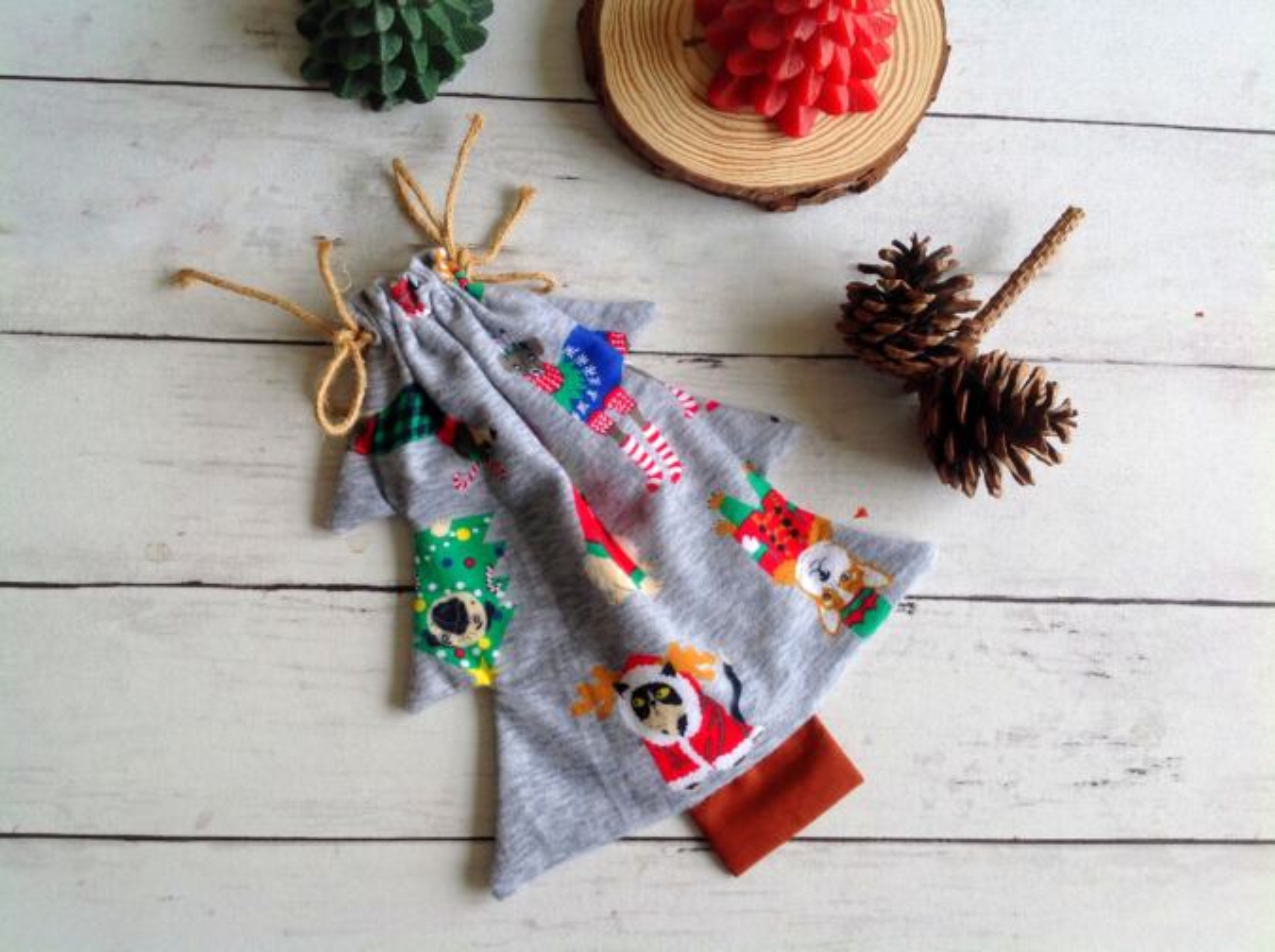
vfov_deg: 40.6
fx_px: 1287
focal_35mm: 35
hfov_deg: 52.7
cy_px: 476
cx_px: 638
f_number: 2.4
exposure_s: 1/164
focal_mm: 4.28
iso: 50
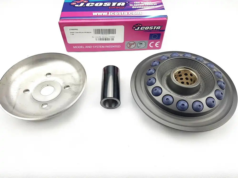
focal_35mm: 26
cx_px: 119
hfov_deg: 67.3
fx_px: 179
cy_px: 89
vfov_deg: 53.1
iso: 40
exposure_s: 1/190
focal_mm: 4.2
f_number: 1.7
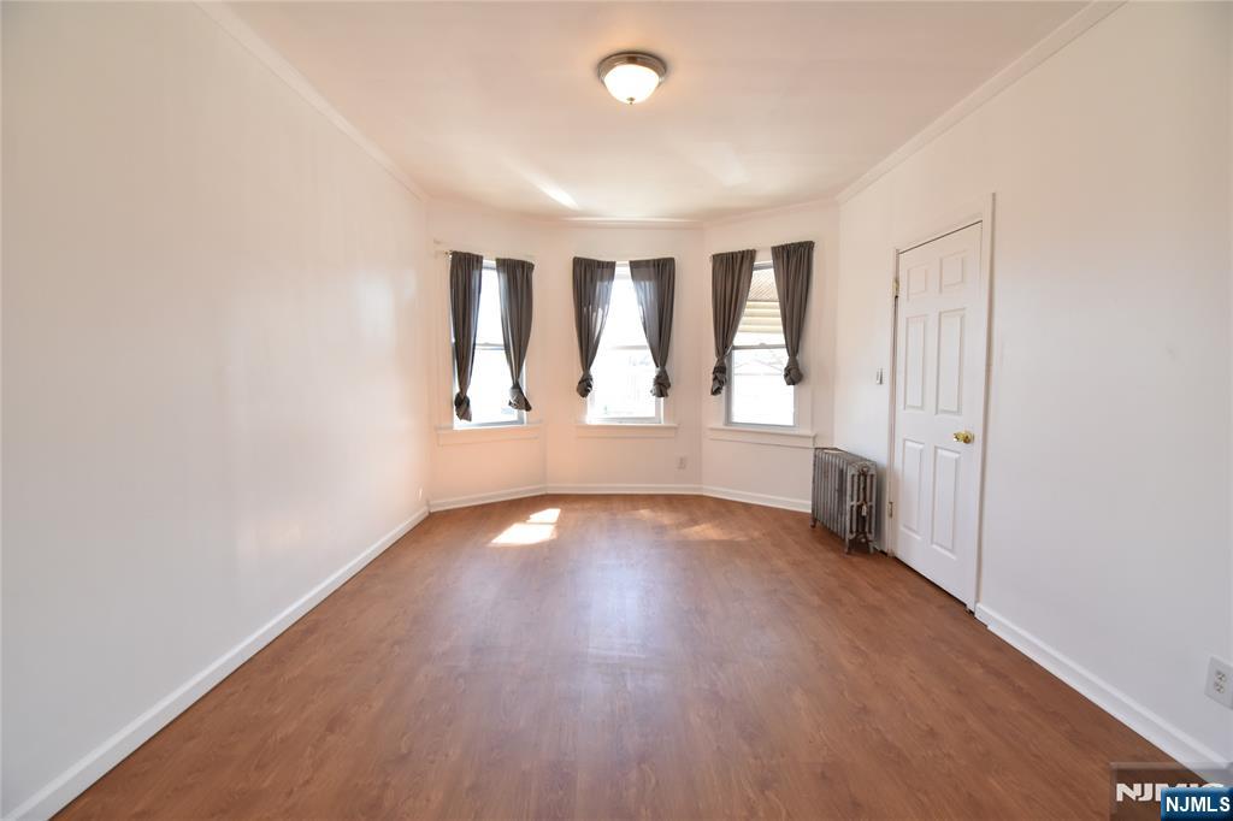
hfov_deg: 100.4
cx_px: 616
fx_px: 514
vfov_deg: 77.3
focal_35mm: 15
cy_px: 410
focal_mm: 10
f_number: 8
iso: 400
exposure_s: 1/20
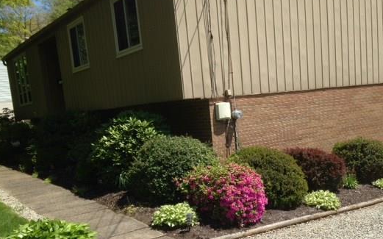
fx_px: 449
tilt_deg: -7.3
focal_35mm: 43
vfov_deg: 29.5
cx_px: 220
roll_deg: +5.8
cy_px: 166
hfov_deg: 46.1
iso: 50
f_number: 2.4
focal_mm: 4.12
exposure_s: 1/1106
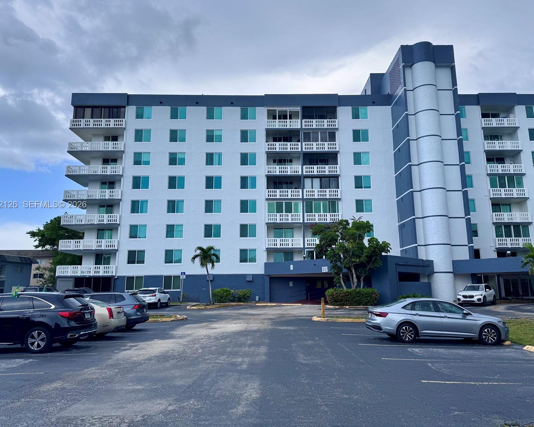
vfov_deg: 54.9
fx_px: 411
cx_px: 268
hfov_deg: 66.0
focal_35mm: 26
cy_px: 205
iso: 80
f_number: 1.78
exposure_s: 1/2174
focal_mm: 6.76
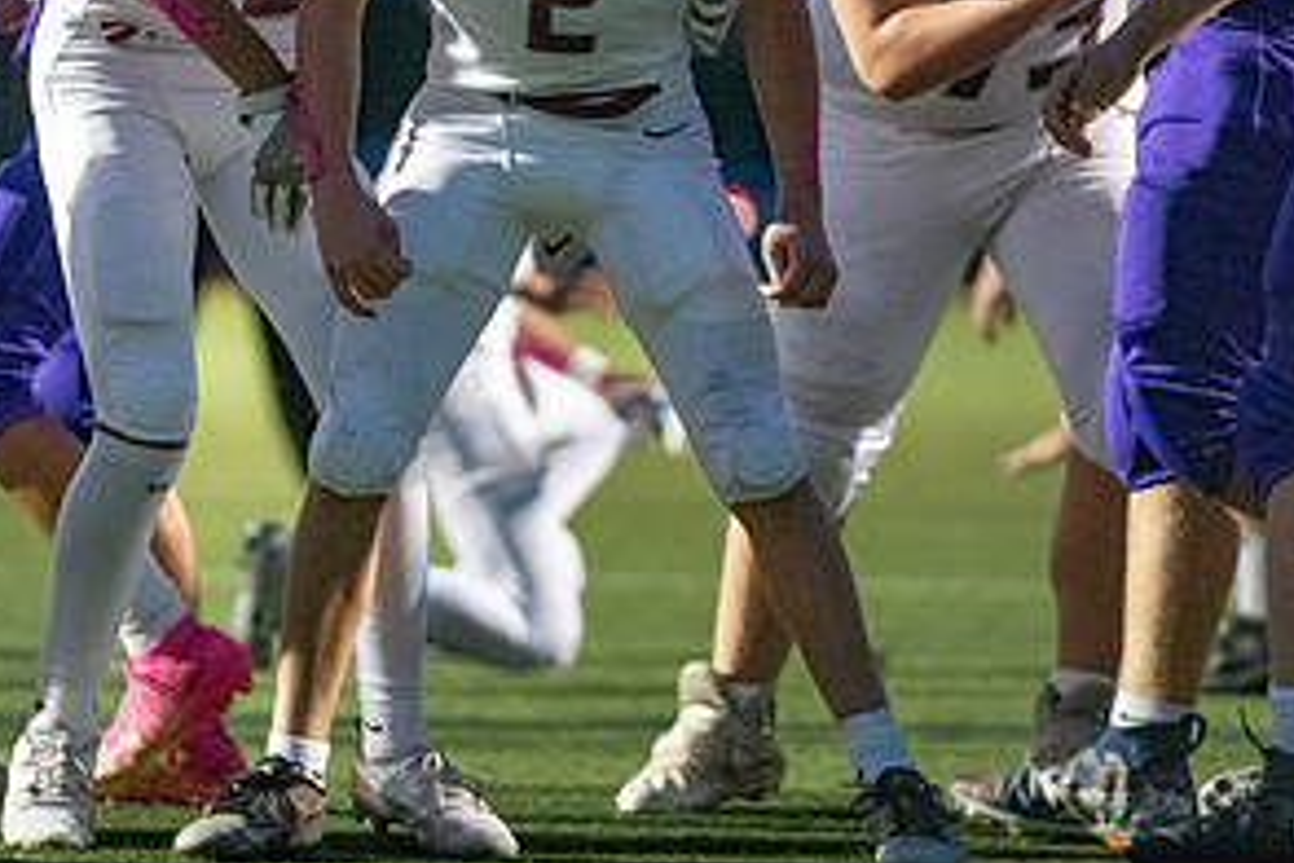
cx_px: 401
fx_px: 11609
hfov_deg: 6.4
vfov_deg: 4.3
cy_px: 86
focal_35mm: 323
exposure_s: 1/1250
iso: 12800
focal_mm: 164
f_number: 2.8
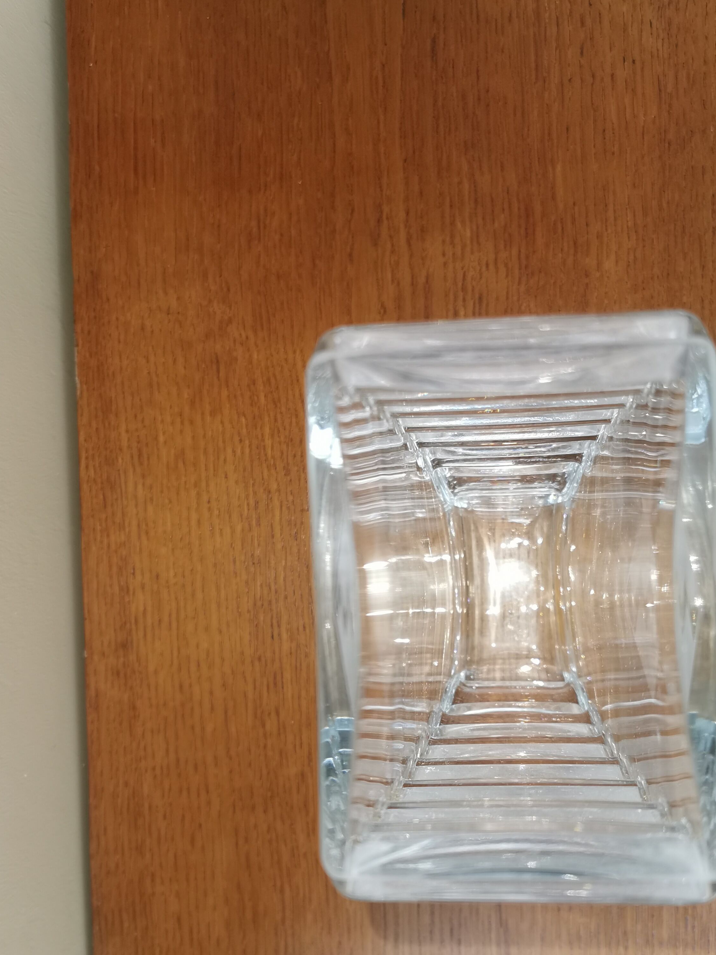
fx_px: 910
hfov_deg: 42.8
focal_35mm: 33
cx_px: 421
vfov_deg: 54.9
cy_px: 576
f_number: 1.6
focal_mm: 5.56
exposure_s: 1/100
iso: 100
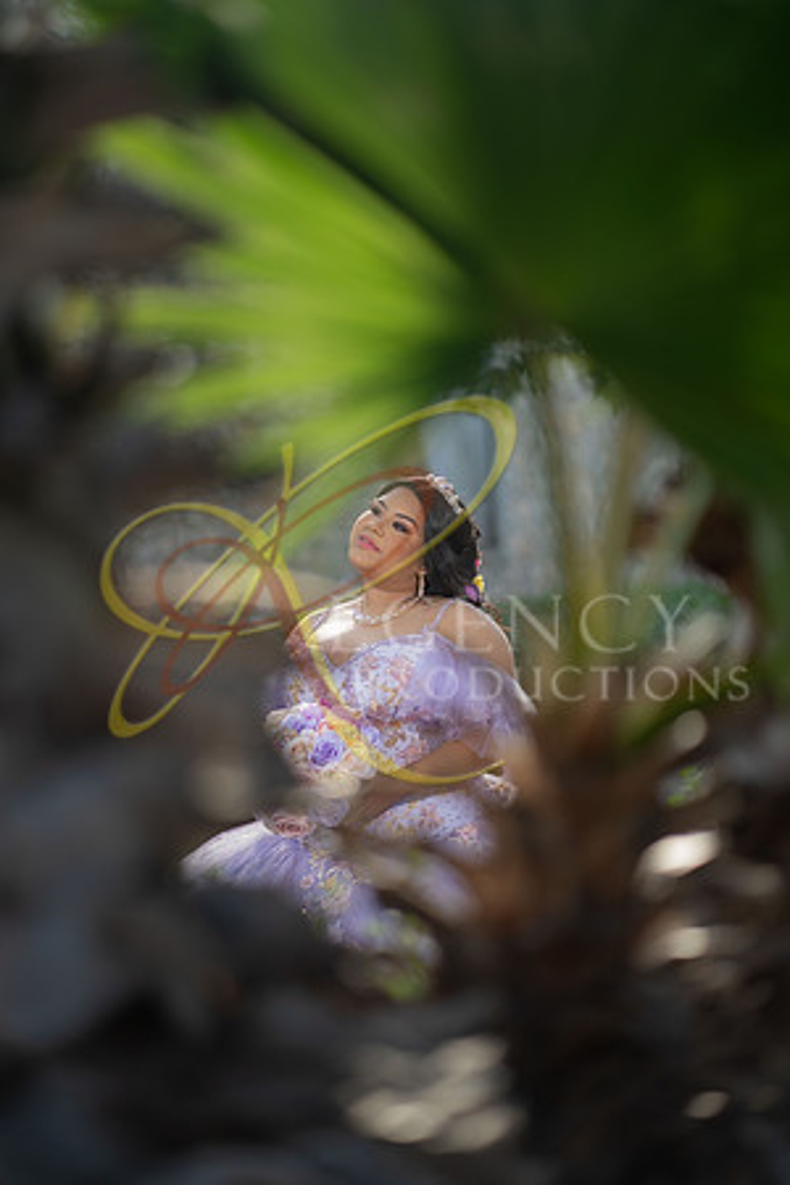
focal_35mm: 85
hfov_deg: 16.1
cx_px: 395
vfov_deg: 23.9
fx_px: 2798
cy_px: 592
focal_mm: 85
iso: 125
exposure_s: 1/2000
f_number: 1.8
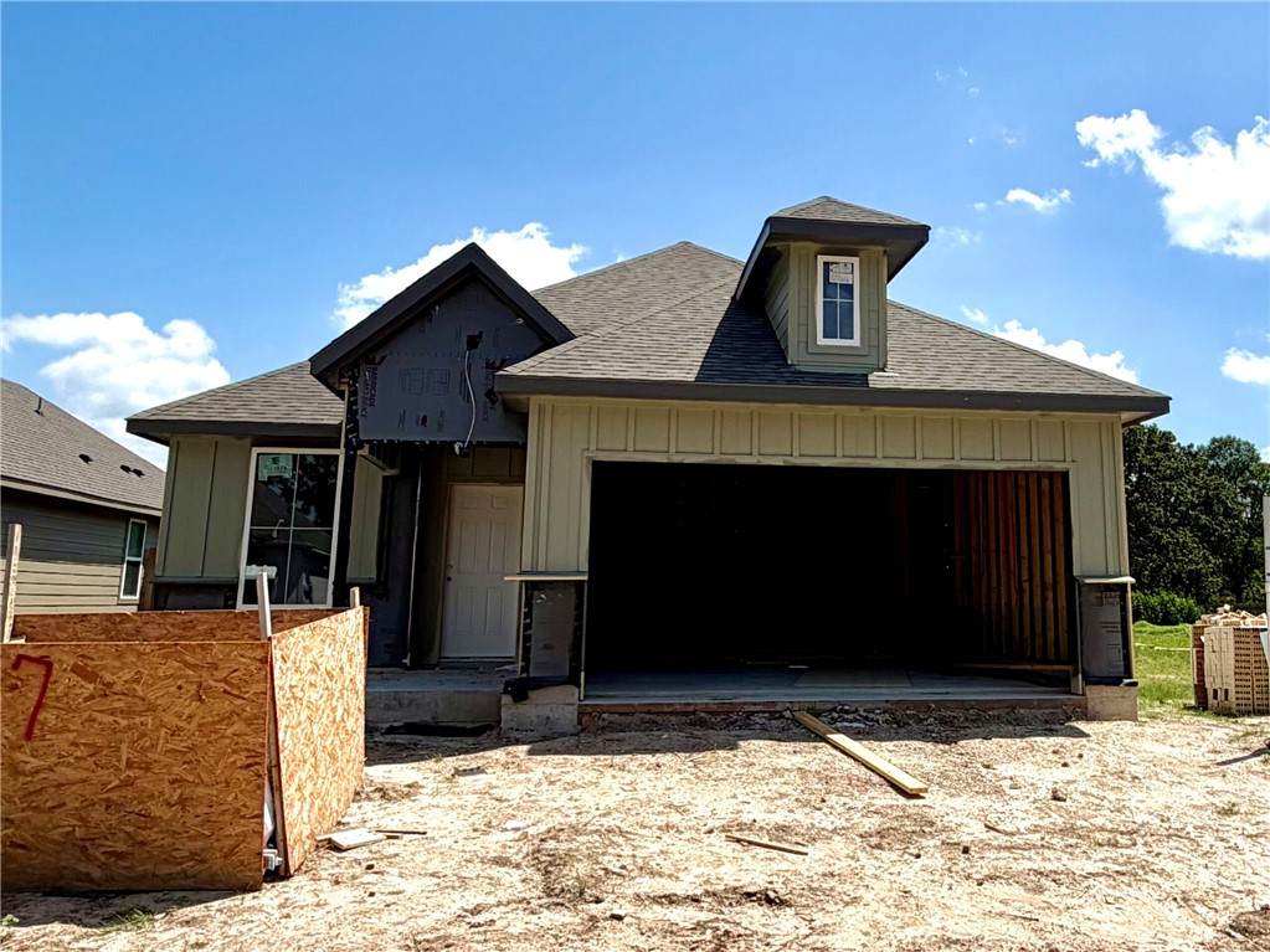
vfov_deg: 85.7
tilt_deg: +2.7
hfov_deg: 102.1
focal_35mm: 14
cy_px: 476
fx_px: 514
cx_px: 635
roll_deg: +0.0
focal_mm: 2.22
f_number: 2.2
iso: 20
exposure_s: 1/1431
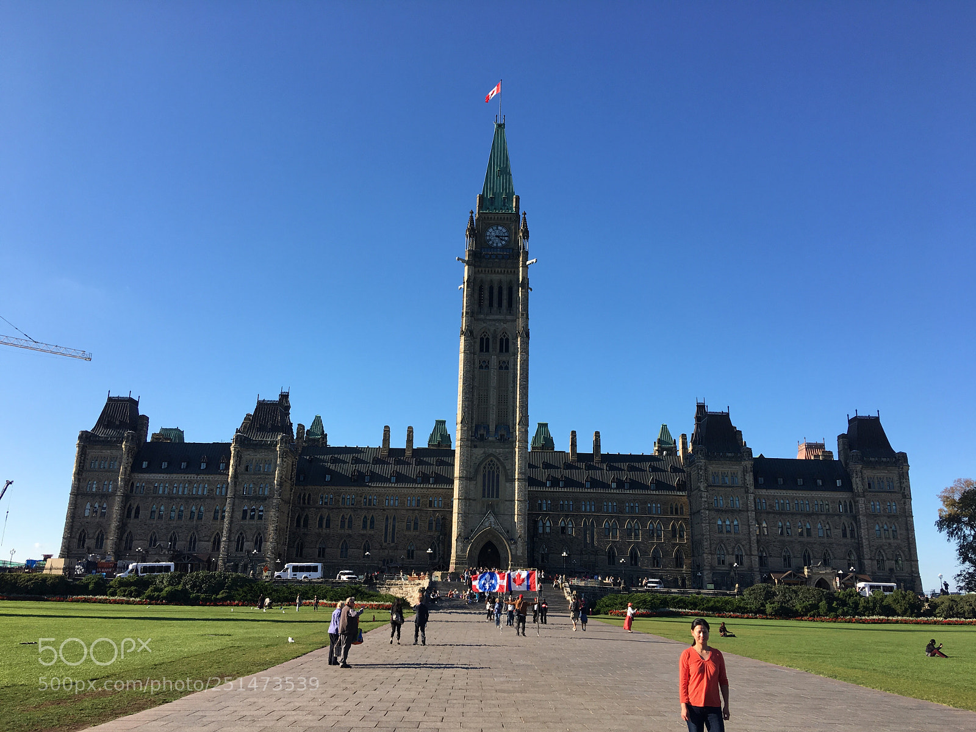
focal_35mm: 29
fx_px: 818
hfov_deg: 61.7
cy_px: 366
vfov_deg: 48.2
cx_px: 488
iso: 25
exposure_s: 1/950
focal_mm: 4.15
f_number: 2.2
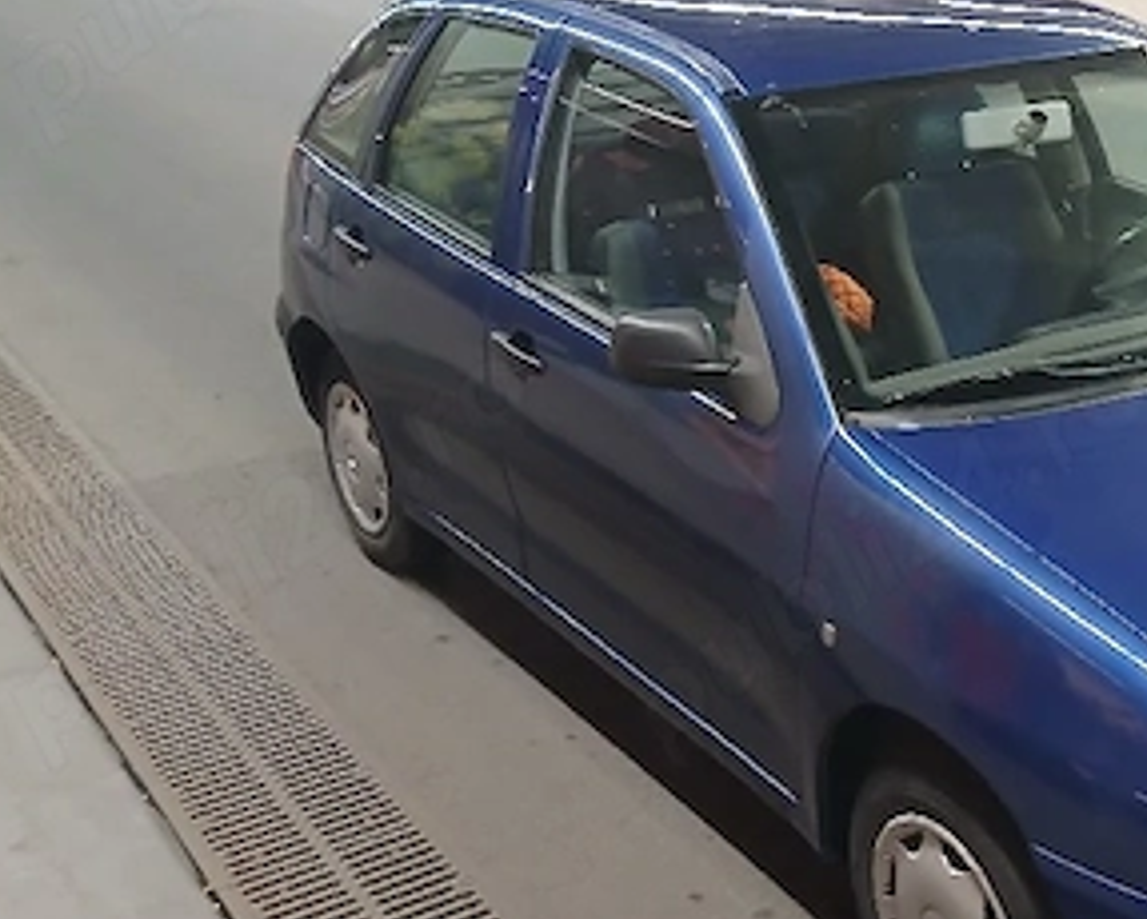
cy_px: 567
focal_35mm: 53
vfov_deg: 28.5
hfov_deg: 33.4
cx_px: 1047
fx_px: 1800
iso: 320
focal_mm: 3.98
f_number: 1.8
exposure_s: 1/25.1
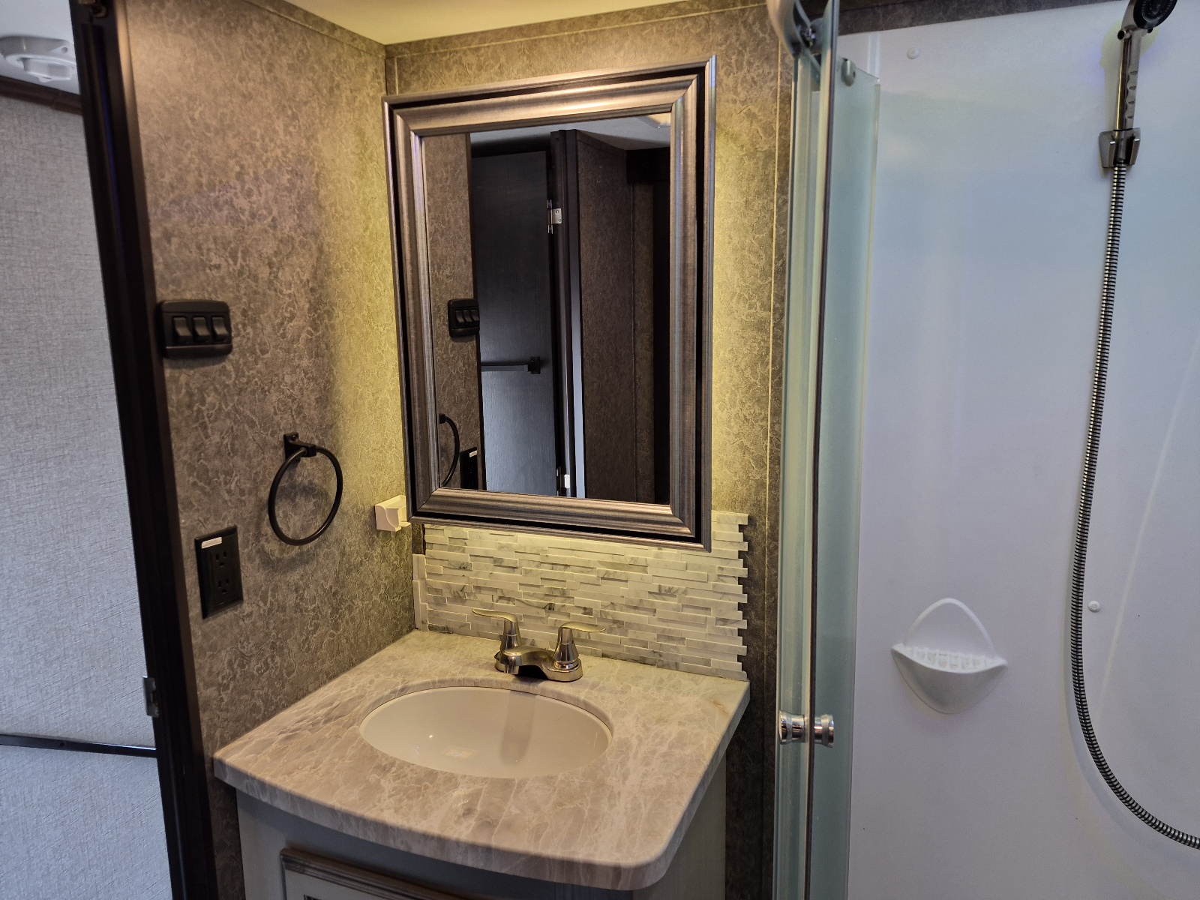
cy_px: 450
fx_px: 797
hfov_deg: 73.9
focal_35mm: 23
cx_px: 600
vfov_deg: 58.9
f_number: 1.8
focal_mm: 5.4
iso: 100
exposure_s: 1/52.1
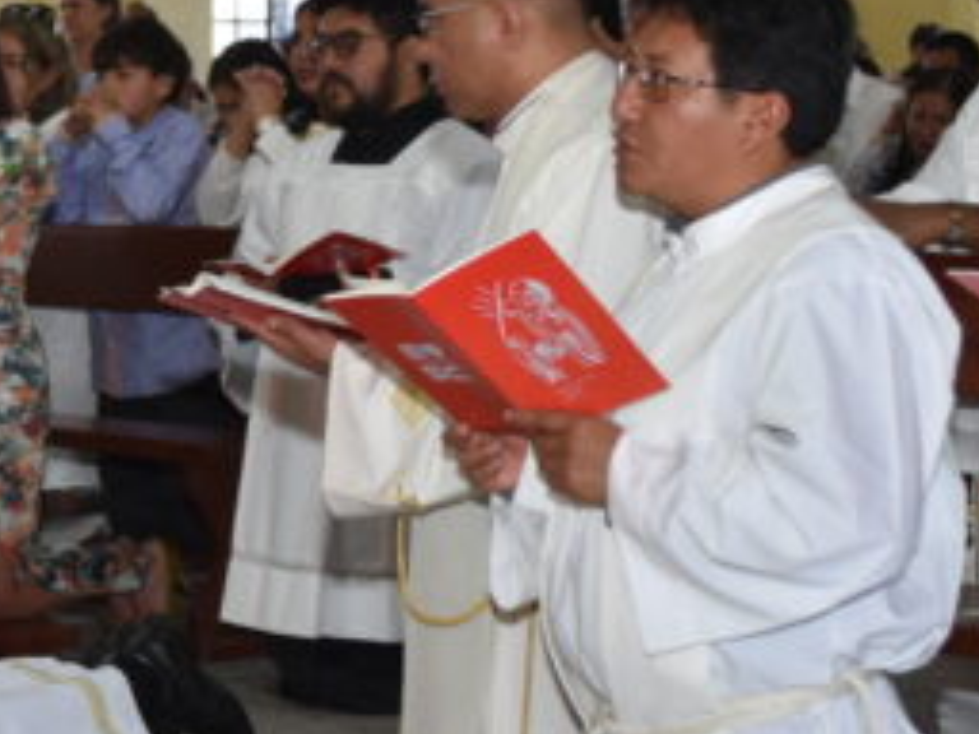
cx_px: -275
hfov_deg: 14.9
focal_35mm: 127
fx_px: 3592
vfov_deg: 11.7
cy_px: 277
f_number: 4.5
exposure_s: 1/80
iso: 400
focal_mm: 22
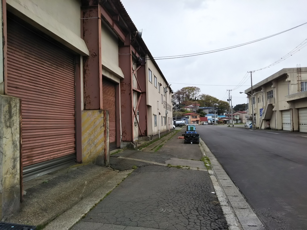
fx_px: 266
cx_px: 154
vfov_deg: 46.8
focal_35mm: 30
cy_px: 115
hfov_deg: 60.0
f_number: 2.2
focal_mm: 4
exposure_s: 1/421
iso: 20
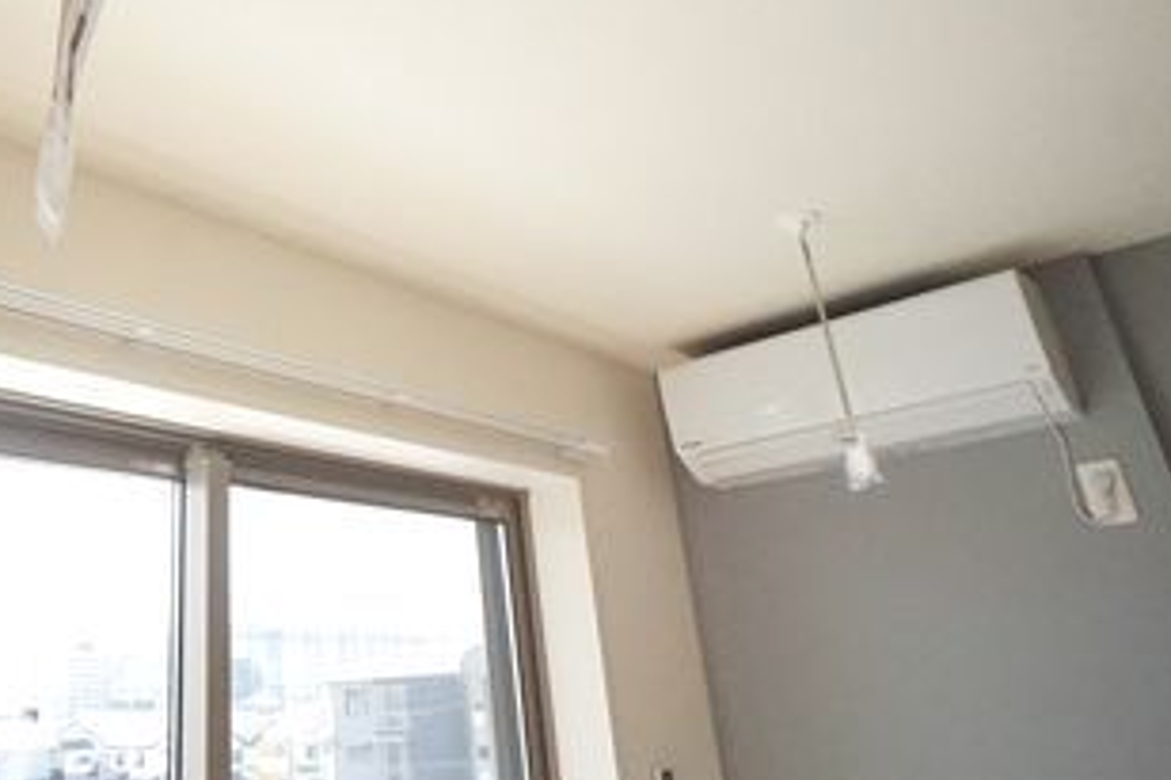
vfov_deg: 33.8
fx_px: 1268
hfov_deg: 48.0
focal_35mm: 39
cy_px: 253
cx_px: 319
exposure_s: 1/1250
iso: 10000
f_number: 9
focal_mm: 16
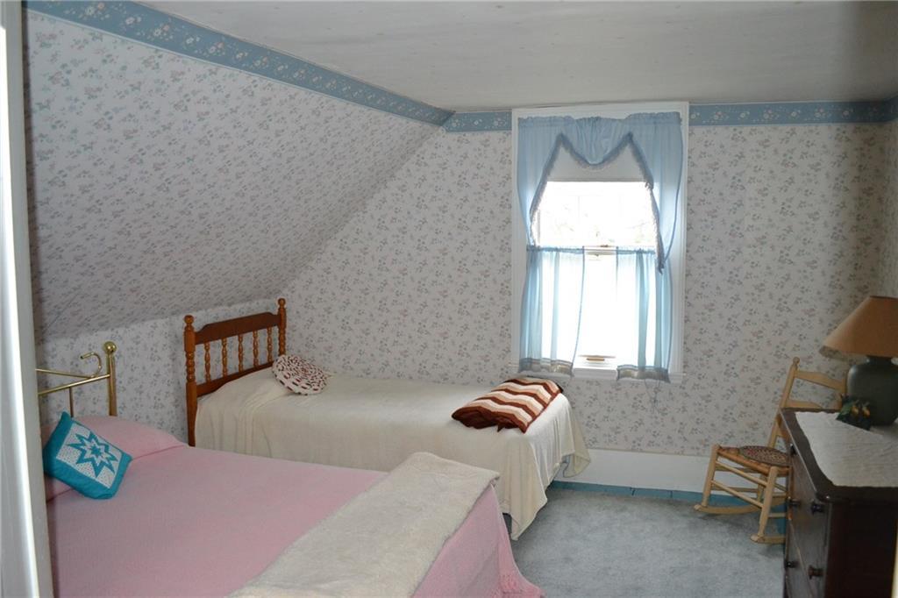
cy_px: 299
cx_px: 449
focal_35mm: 30
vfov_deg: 43.6
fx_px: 748
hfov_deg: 61.9
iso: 2200
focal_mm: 20
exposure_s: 1/60
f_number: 3.8
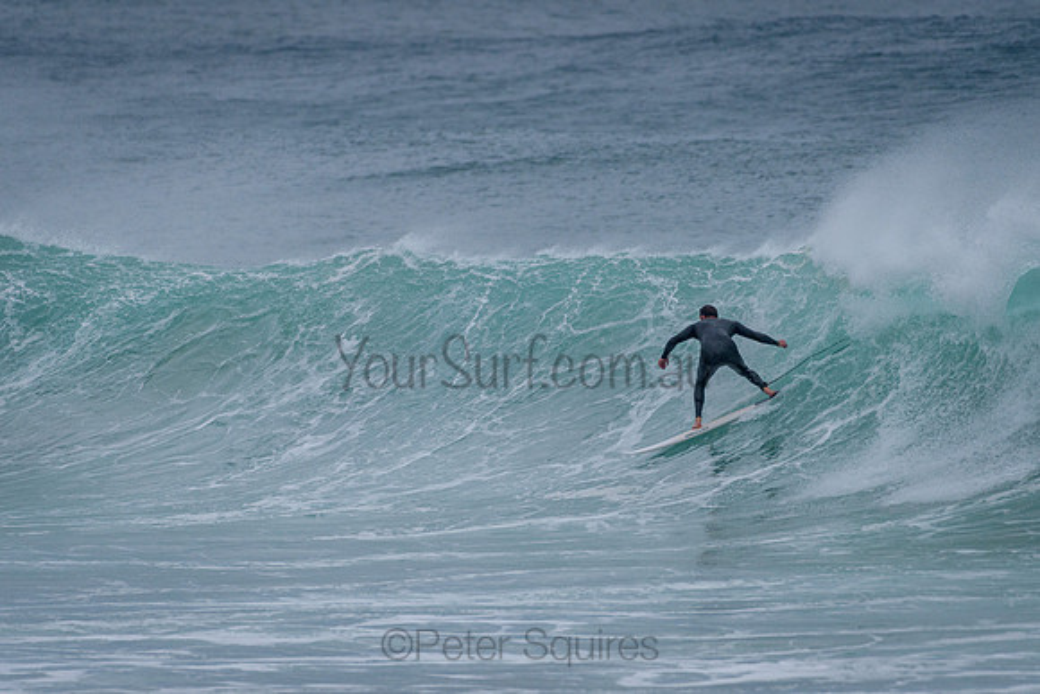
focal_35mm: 613
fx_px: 17698
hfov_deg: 3.4
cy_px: 347
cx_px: 520
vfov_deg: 2.2
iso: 450
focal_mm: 500
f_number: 5.6
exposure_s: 1/2000
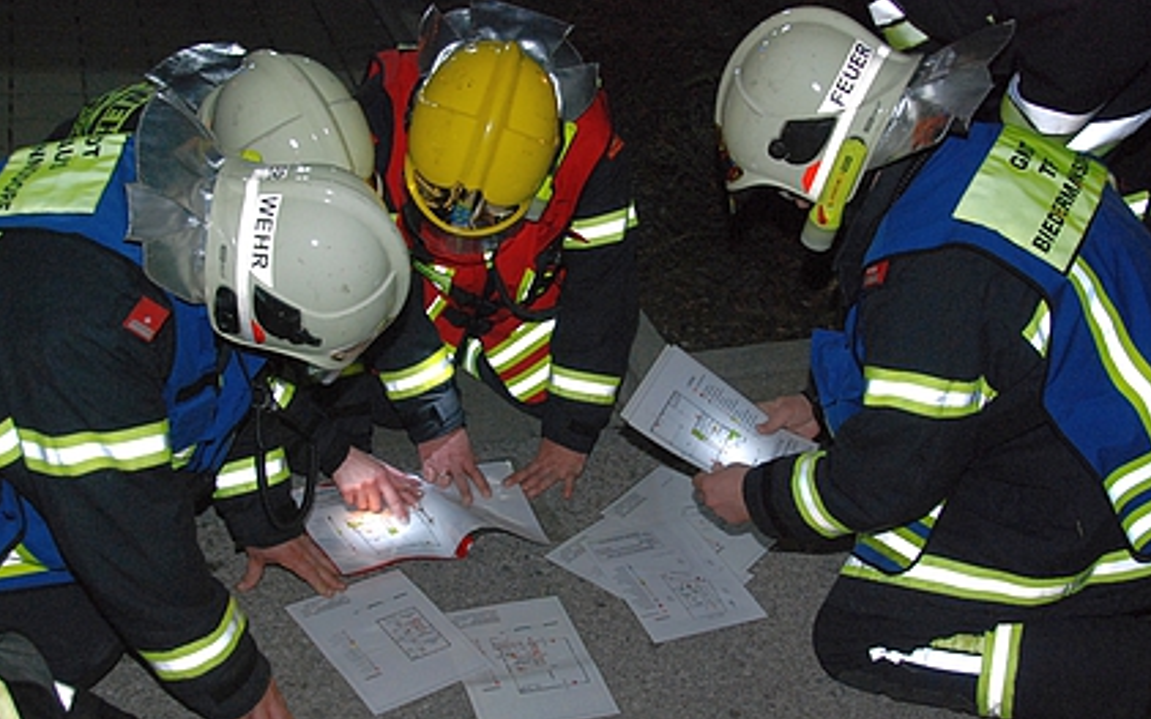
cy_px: 373
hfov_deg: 44.4
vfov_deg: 28.6
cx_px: 581
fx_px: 1411
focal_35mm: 45
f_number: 8
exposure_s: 1/60
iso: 1250
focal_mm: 26
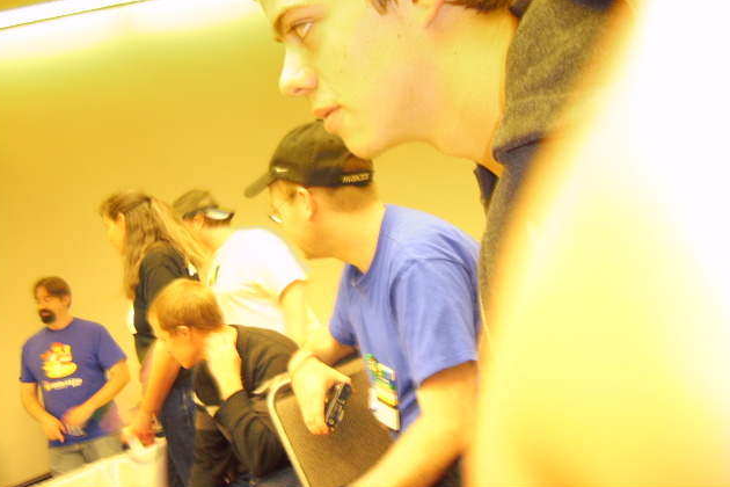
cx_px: 360
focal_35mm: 37
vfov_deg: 35.9
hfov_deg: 51.9
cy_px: 212
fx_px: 750
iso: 100
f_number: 2.8
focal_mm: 5.8
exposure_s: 1/45
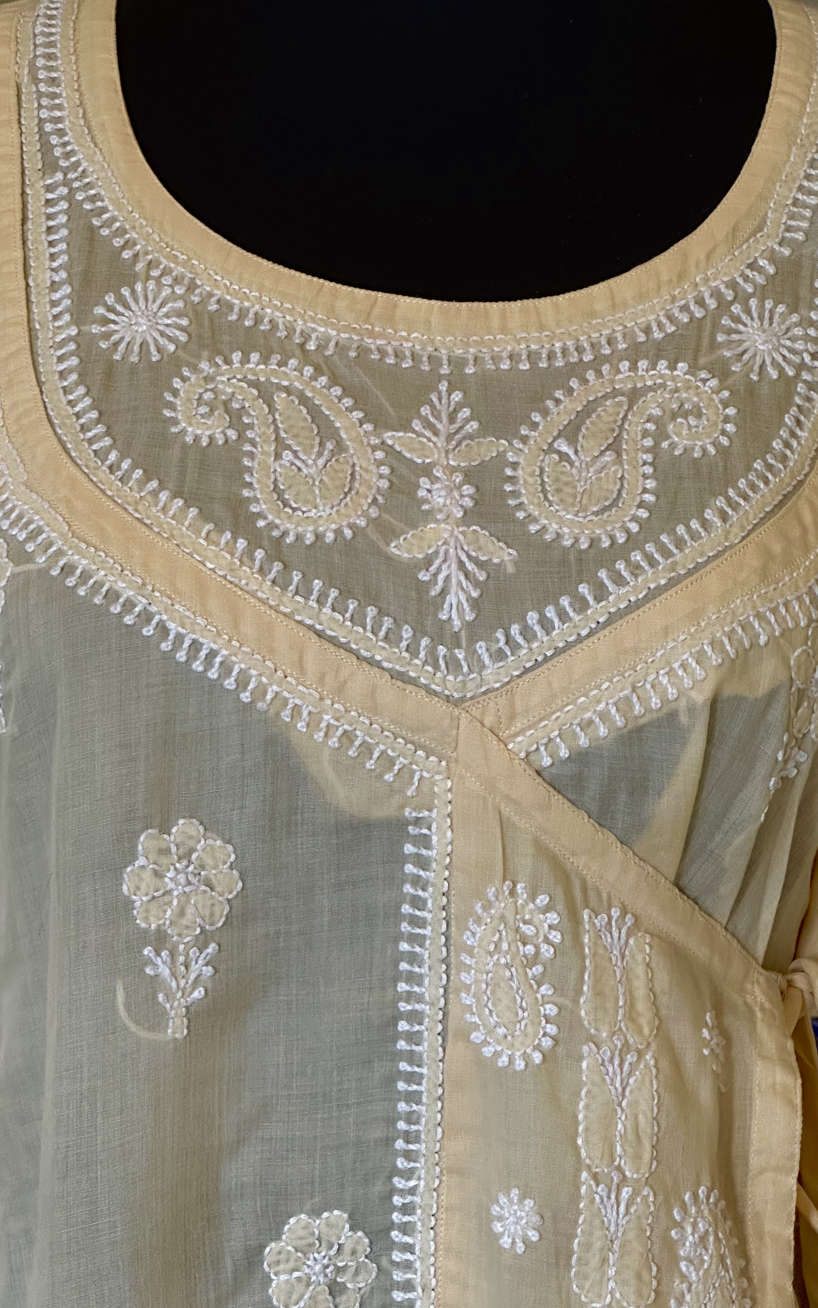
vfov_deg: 22.8
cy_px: 720
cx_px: 376
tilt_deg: -7.1
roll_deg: -3.0
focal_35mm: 91
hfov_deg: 14.4
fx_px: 3246
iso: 250
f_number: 2.8
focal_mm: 9
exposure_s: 1/50
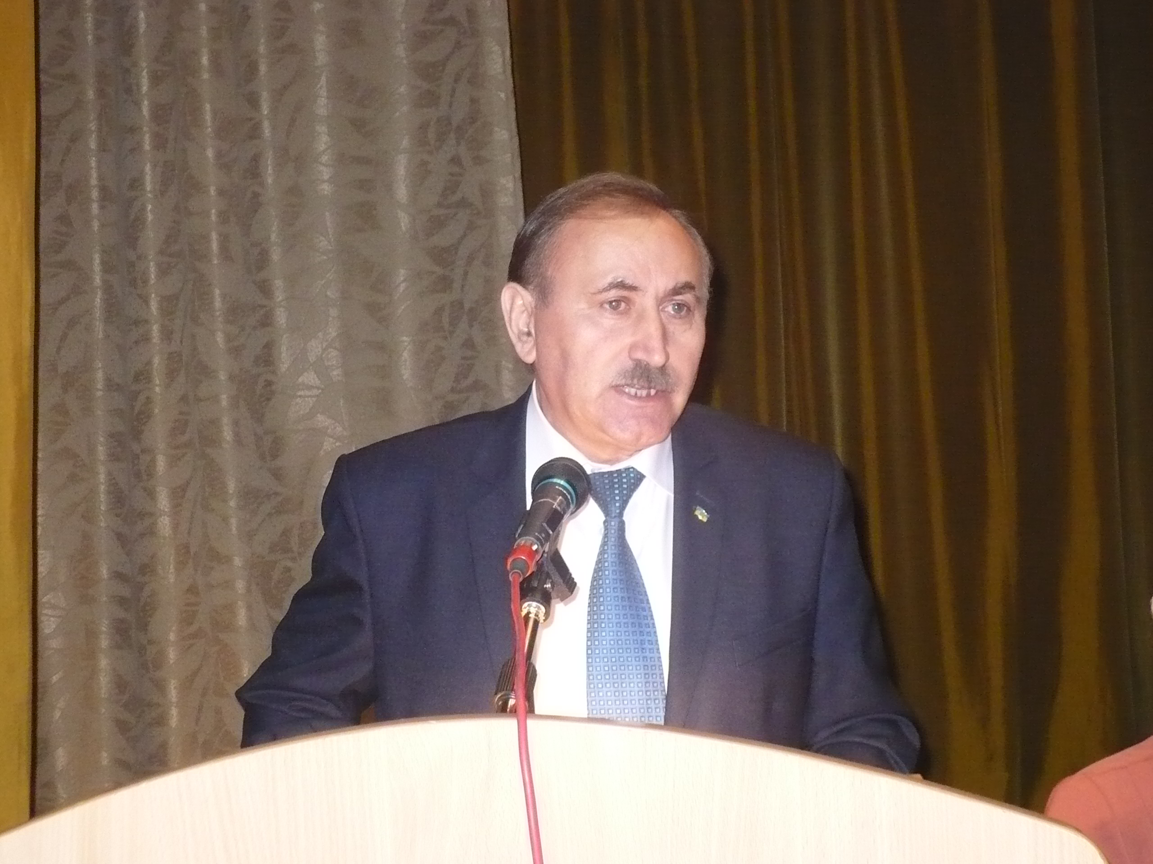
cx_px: 576
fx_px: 1665
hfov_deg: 38.2
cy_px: 432
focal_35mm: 50
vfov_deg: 29.1
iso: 500
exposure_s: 1/30
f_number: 2.9
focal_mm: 7
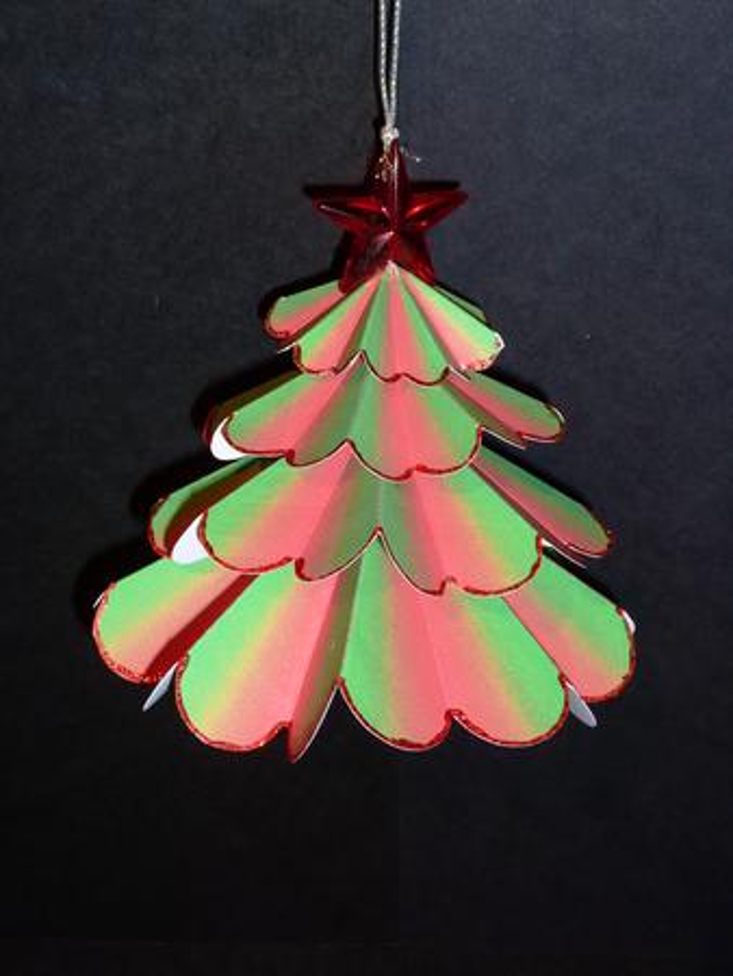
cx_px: 366
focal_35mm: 45
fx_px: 1269
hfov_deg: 32.2
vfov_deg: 42.1
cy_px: 488
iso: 100
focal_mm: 7.3
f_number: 4
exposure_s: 1/30
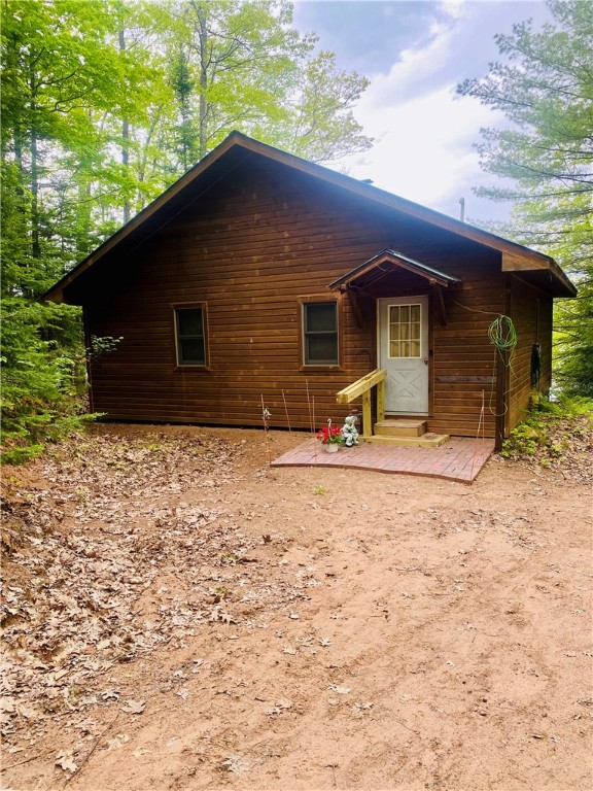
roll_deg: +1.0
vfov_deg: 67.3
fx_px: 594
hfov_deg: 53.1
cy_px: 396
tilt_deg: -5.6
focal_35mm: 26
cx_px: 296
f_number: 1.8
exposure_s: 1/193
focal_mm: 4.25
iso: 32
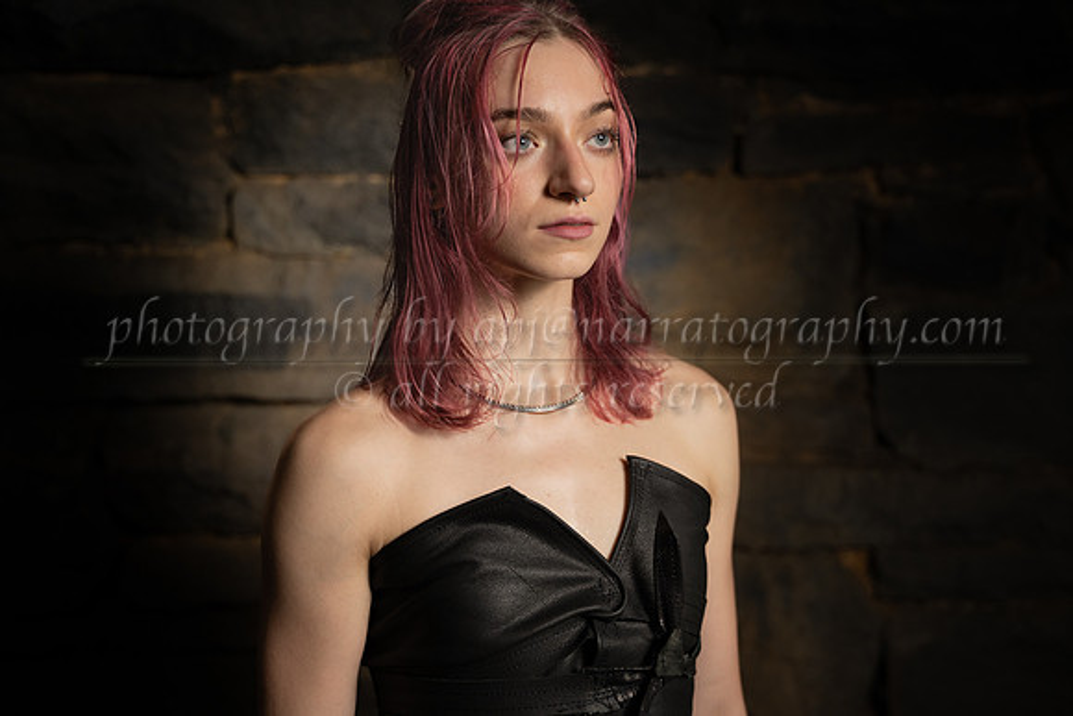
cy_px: 358
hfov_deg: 44.5
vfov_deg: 30.5
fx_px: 1312
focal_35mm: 44
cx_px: 536
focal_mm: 44
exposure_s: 1/400
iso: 400
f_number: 2.8
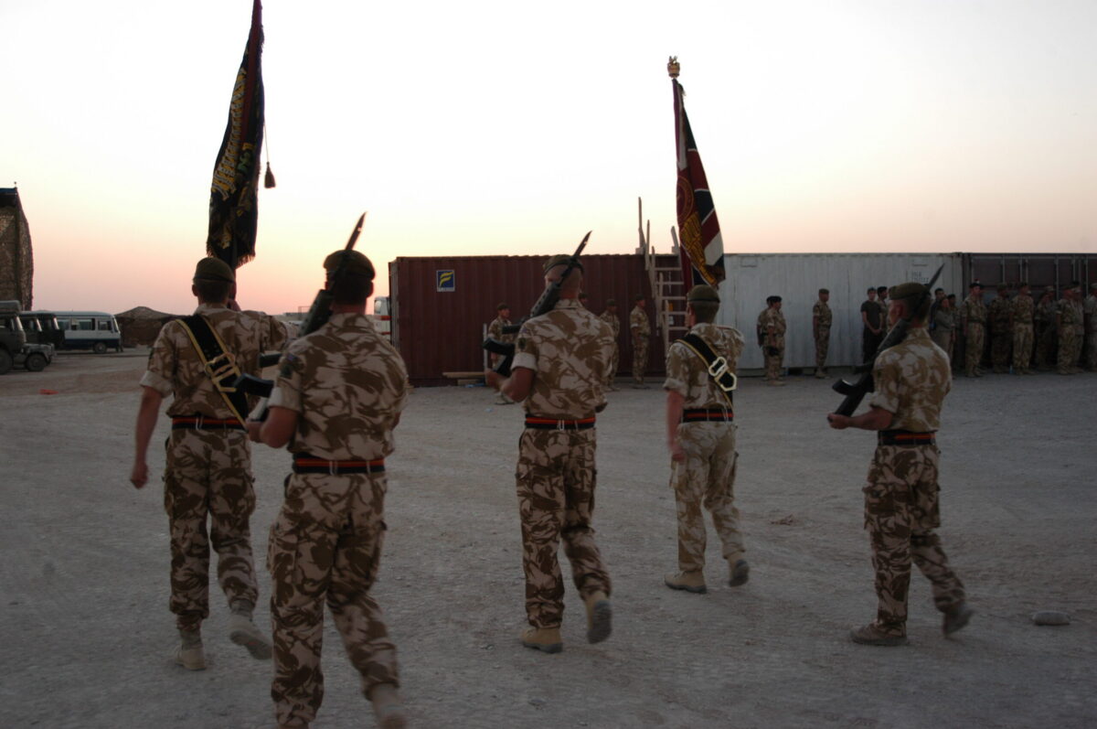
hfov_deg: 45.0
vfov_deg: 30.8
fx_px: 1324
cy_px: 364
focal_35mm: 44
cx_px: 548
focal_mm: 29
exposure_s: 1/90
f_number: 5
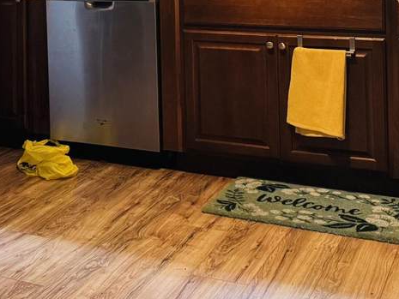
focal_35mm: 66
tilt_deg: -2.7
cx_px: 118
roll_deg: +0.1
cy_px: -29
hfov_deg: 29.1
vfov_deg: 21.2
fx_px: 761
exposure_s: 1/60
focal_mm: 6.76
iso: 400
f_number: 1.78
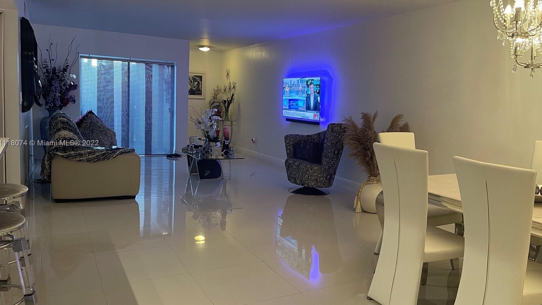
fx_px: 417
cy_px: 144
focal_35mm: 29
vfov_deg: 40.2
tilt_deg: -7.6
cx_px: 265
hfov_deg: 66.1
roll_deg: -2.1
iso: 200
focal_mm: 5.1
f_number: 1.6
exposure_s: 1/60
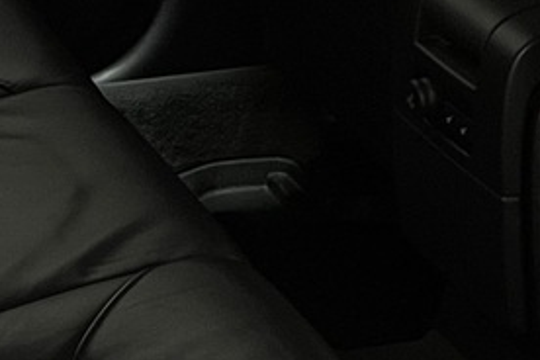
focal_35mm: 141
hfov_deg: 14.4
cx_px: 47
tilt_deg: -26.0
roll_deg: +1.5
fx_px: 2115
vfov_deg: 9.7
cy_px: 258
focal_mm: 4.2
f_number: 1.6
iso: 500
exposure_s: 1/60
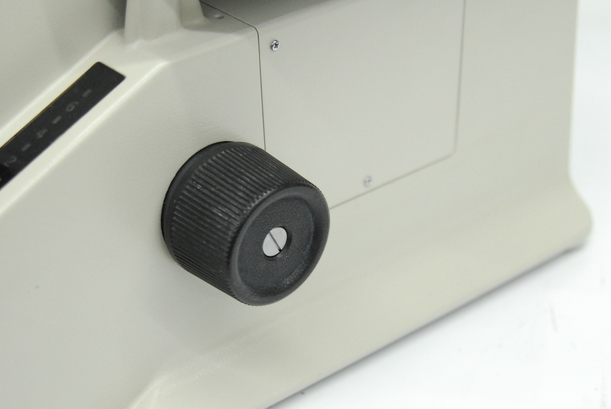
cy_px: 187
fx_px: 1475
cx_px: 209
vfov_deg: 15.8
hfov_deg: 23.3
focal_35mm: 87
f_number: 3.2
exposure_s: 1/125
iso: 800
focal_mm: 35
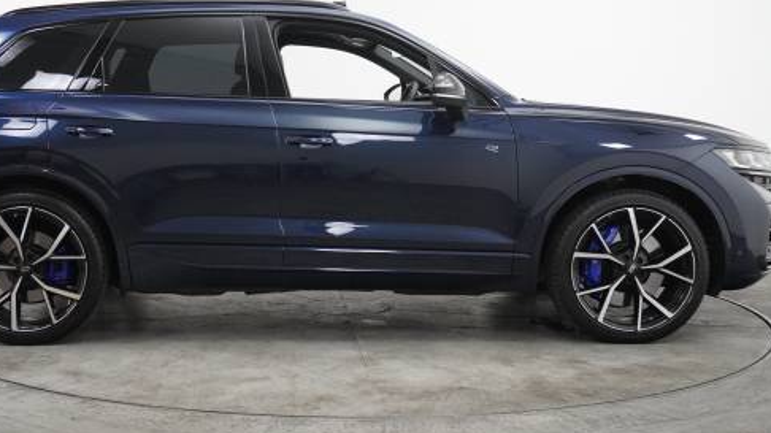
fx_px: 1056
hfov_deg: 39.9
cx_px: 308
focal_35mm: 52
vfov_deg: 23.1
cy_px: 182
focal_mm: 25
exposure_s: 1/160
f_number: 4.5
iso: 3200
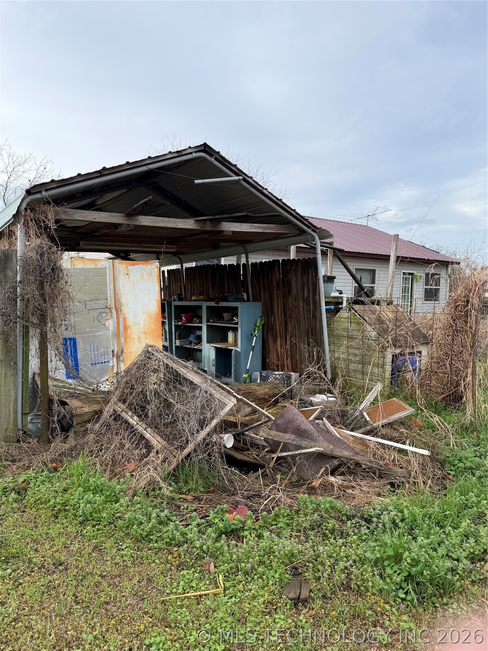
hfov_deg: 56.8
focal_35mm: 24
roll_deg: -0.7
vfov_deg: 71.6
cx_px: 244
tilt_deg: -1.2
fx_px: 451
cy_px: 326
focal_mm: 6.76
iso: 80
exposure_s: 1/796
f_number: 1.78
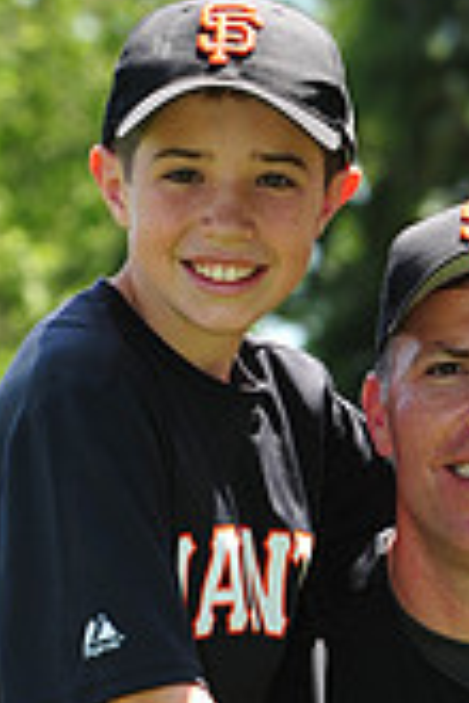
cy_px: 1031
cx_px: 362
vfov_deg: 5.5
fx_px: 7230
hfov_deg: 3.7
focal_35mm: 370
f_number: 6.3
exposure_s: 1/250
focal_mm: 105
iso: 200
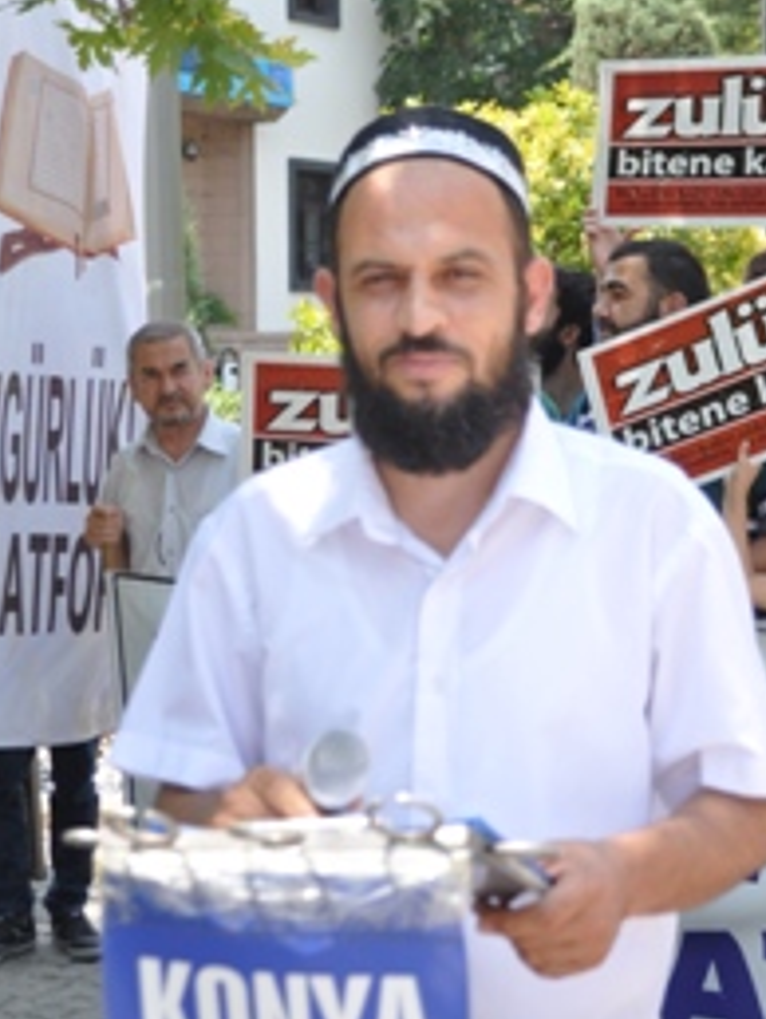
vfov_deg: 24.4
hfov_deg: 18.4
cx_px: 454
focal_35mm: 80
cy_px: 478
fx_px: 2356
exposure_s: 1/320
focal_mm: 32
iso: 200
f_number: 9
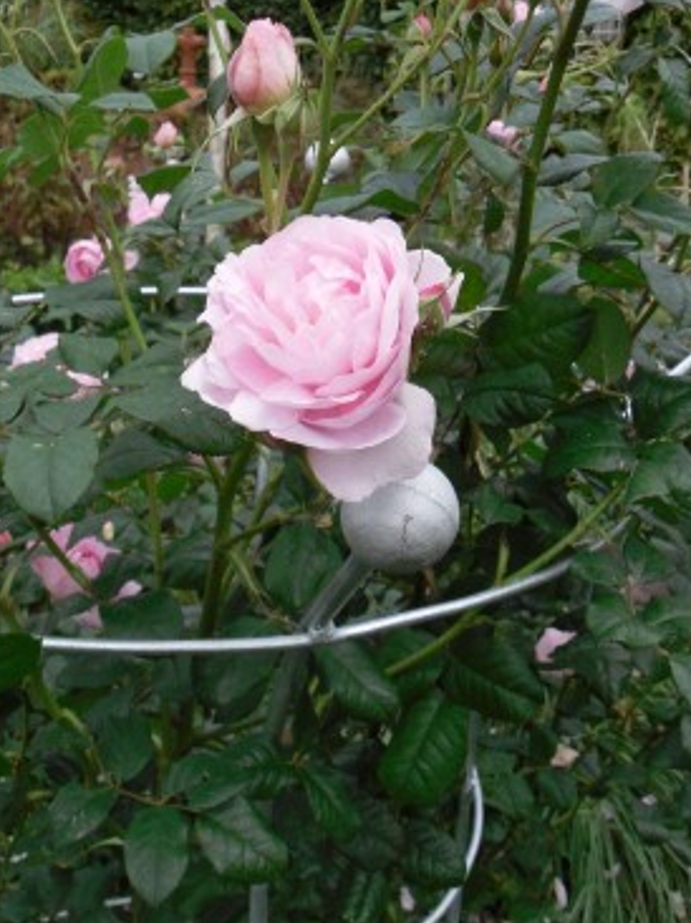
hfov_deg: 23.1
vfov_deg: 30.7
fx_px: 1679
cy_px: 386
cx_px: 212
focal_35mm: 63
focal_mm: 6.3
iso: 100
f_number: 3.5
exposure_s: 1/56
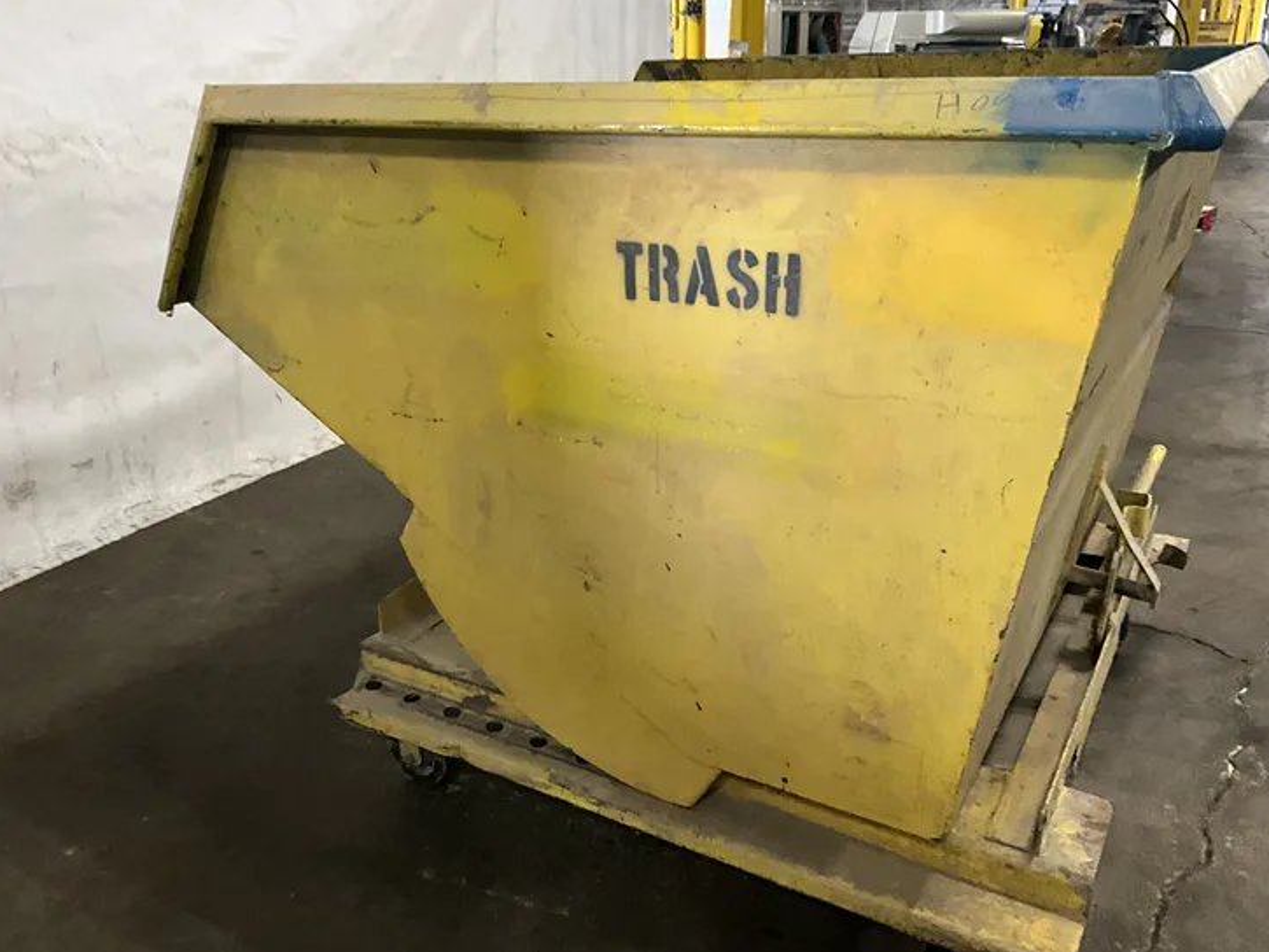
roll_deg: +2.3
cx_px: 651
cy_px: 463
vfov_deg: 46.8
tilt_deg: -22.7
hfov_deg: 59.9
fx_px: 1100
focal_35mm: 30
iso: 250
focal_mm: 3
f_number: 1.8
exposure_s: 1/60
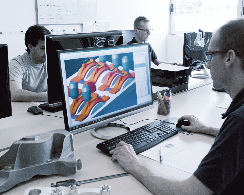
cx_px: 133
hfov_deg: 44.7
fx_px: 296
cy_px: 98
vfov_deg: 36.5
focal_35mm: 41
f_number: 7.1
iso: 800
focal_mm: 24
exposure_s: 1/200
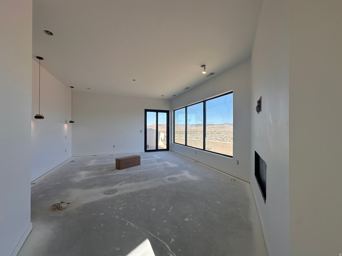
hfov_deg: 102.1
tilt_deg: +1.2
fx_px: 138
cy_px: 128
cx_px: 171
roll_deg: -0.8
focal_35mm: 14
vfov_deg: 85.7
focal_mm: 2.22
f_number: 2.2
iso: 40
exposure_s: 1/421
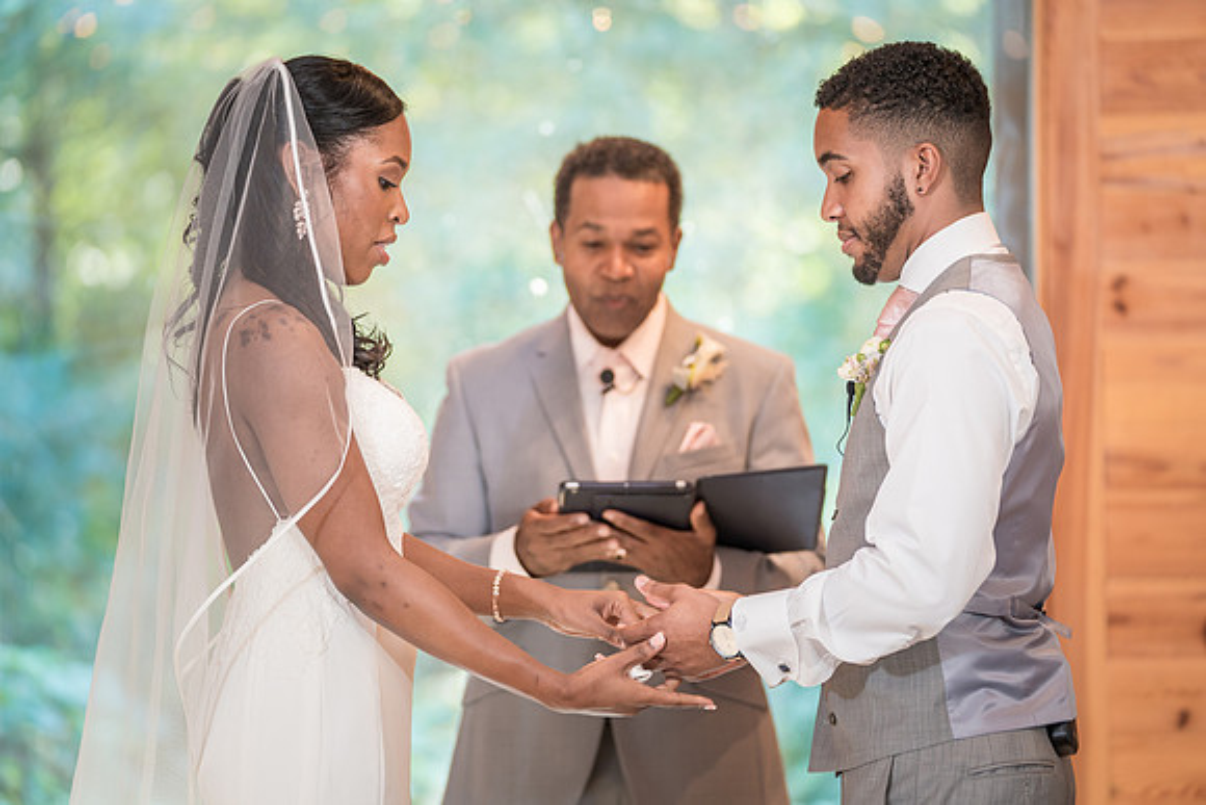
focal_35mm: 157
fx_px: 5276
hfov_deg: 13.0
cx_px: 599
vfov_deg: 8.7
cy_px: 424
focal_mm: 143
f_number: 2.8
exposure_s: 1/100
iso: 800
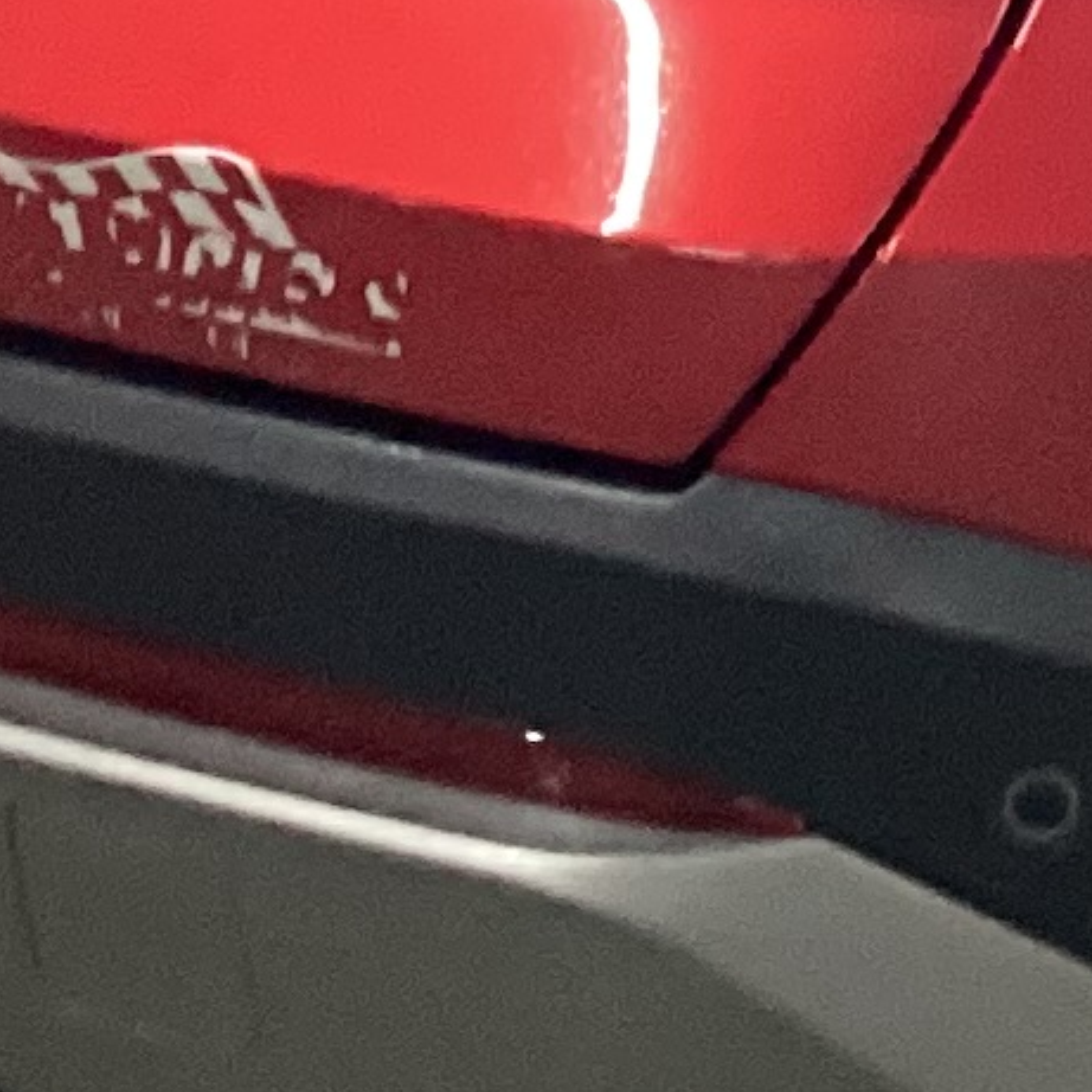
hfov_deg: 9.0
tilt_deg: -20.5
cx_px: 668
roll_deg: +0.2
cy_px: -1208
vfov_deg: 8.5
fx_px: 6924
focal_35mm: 194
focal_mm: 3.3
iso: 320
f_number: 2.4
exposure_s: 1/40
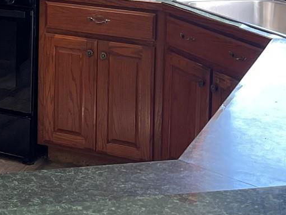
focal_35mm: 100
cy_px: -113
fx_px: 826
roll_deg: -0.4
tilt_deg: -2.8
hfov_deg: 18.0
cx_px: -116
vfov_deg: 13.8
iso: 125
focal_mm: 5.1
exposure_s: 1/120
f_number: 1.6
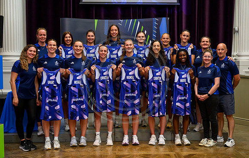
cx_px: 132
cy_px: 70
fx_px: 294
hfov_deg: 45.8
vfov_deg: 30.0
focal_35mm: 43
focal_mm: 40
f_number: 3.5
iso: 4000
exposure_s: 1/320
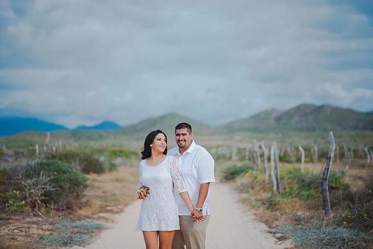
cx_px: 186
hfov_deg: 23.9
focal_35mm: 85
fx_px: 881
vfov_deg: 16.1
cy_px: 124
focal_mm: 85
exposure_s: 1/4000
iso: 125
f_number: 1.8
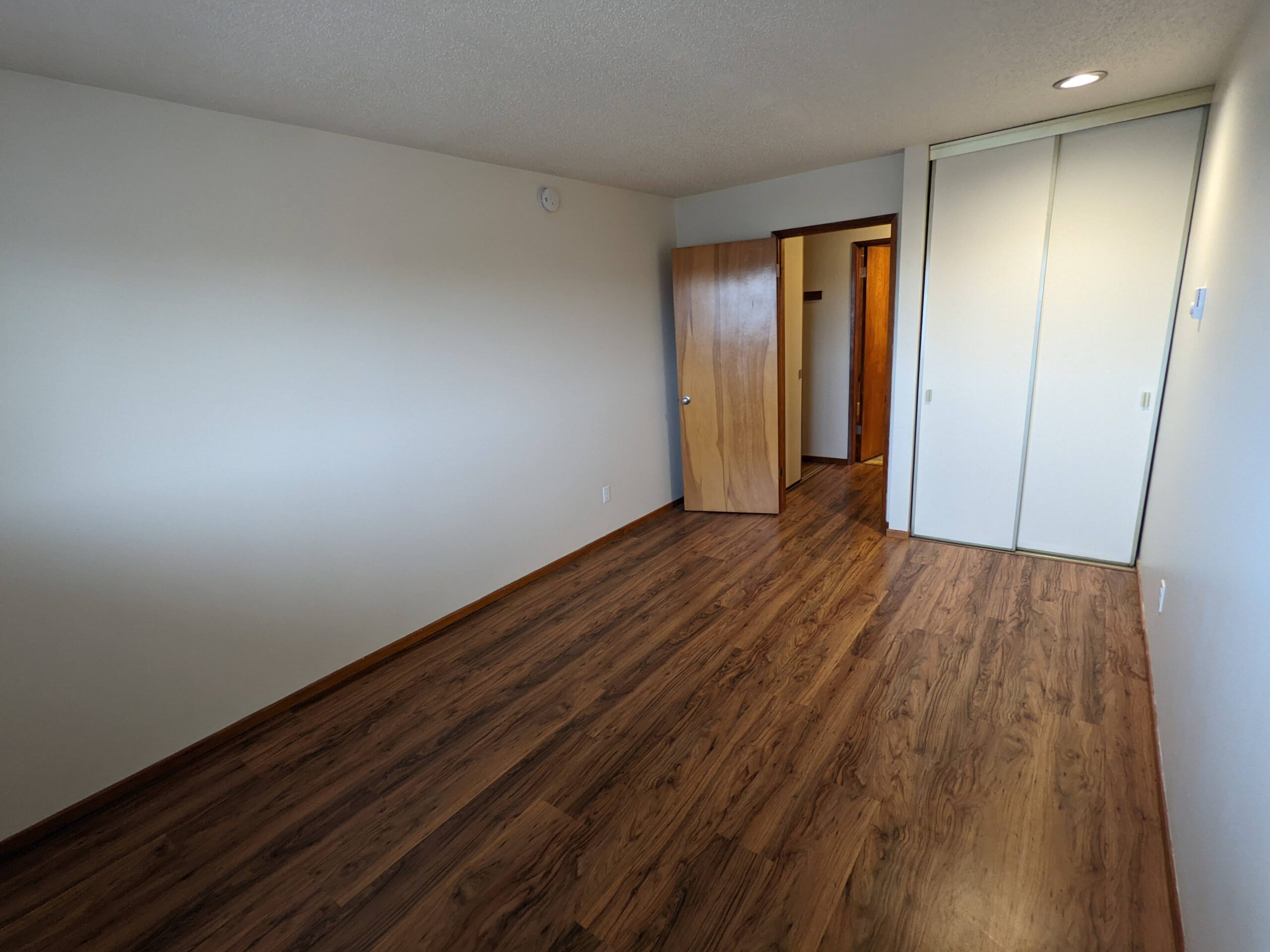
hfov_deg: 94.5
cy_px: 476
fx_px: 587
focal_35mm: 16
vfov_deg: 78.1
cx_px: 635
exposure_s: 1/23.6
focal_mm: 2.22
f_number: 2.2
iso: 124
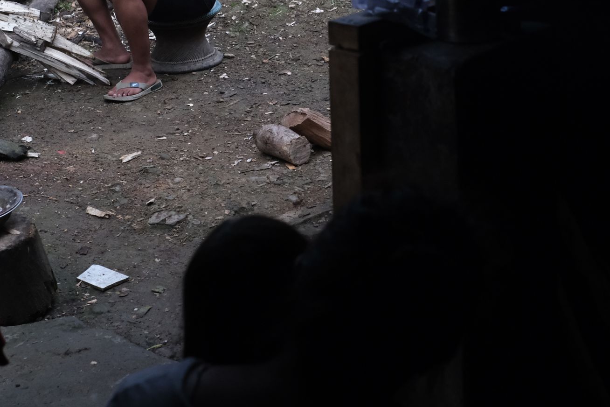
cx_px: 395
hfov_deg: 24.4
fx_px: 1406
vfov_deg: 16.4
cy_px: 99
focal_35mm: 83
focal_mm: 35
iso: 3200
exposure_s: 1/125
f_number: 5
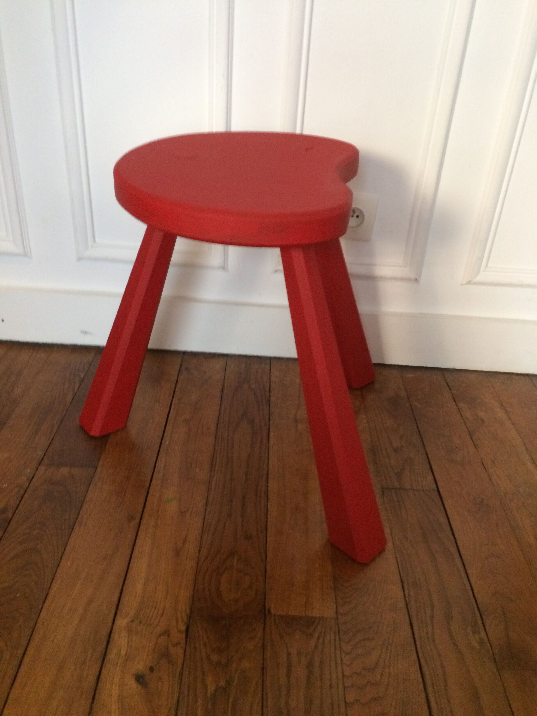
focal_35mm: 29
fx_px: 600
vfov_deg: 61.7
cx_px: 268
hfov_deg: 48.2
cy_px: 358
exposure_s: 1/17
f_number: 2.2
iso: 320
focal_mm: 4.15
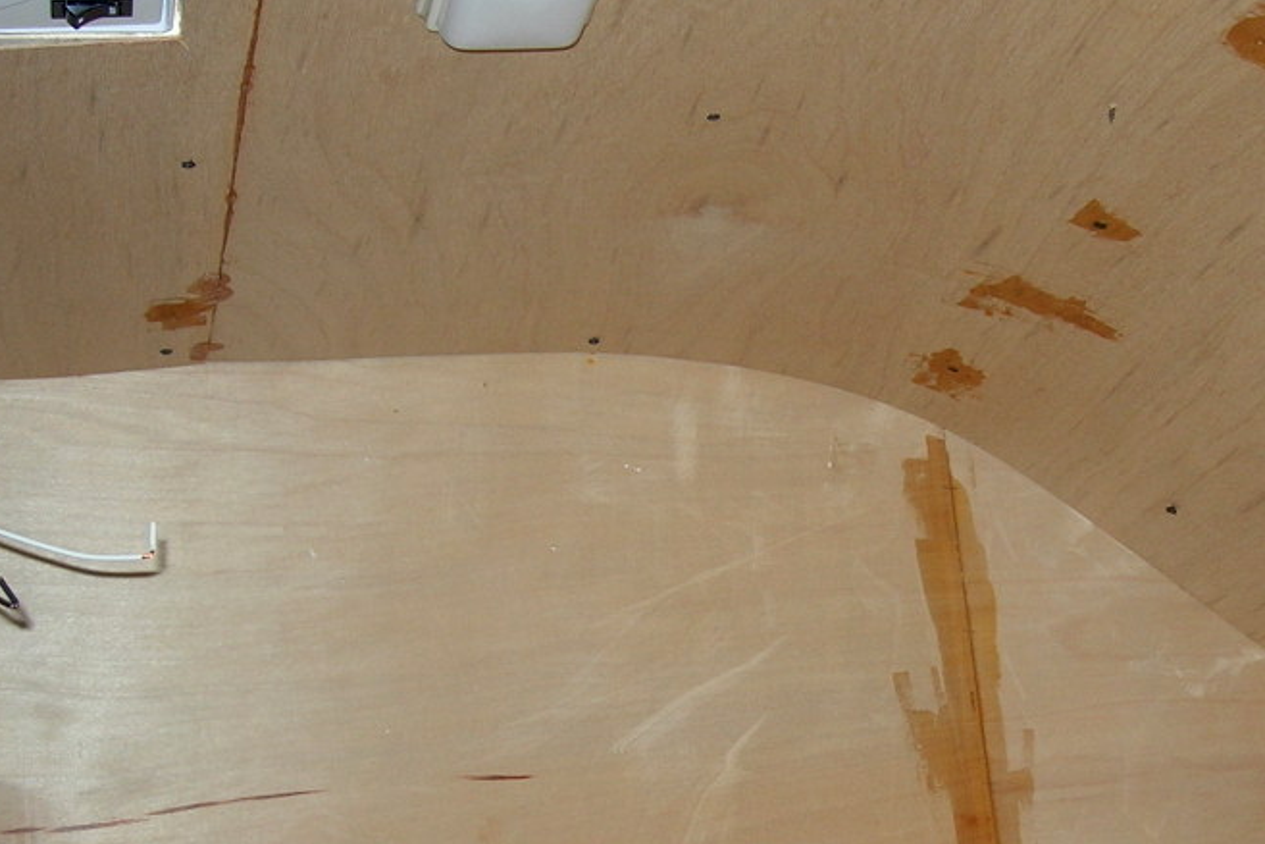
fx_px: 2741
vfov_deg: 17.4
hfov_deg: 25.6
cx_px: 976
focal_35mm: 78
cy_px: 611
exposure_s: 1/60.1
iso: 64
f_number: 2.8
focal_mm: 7.8
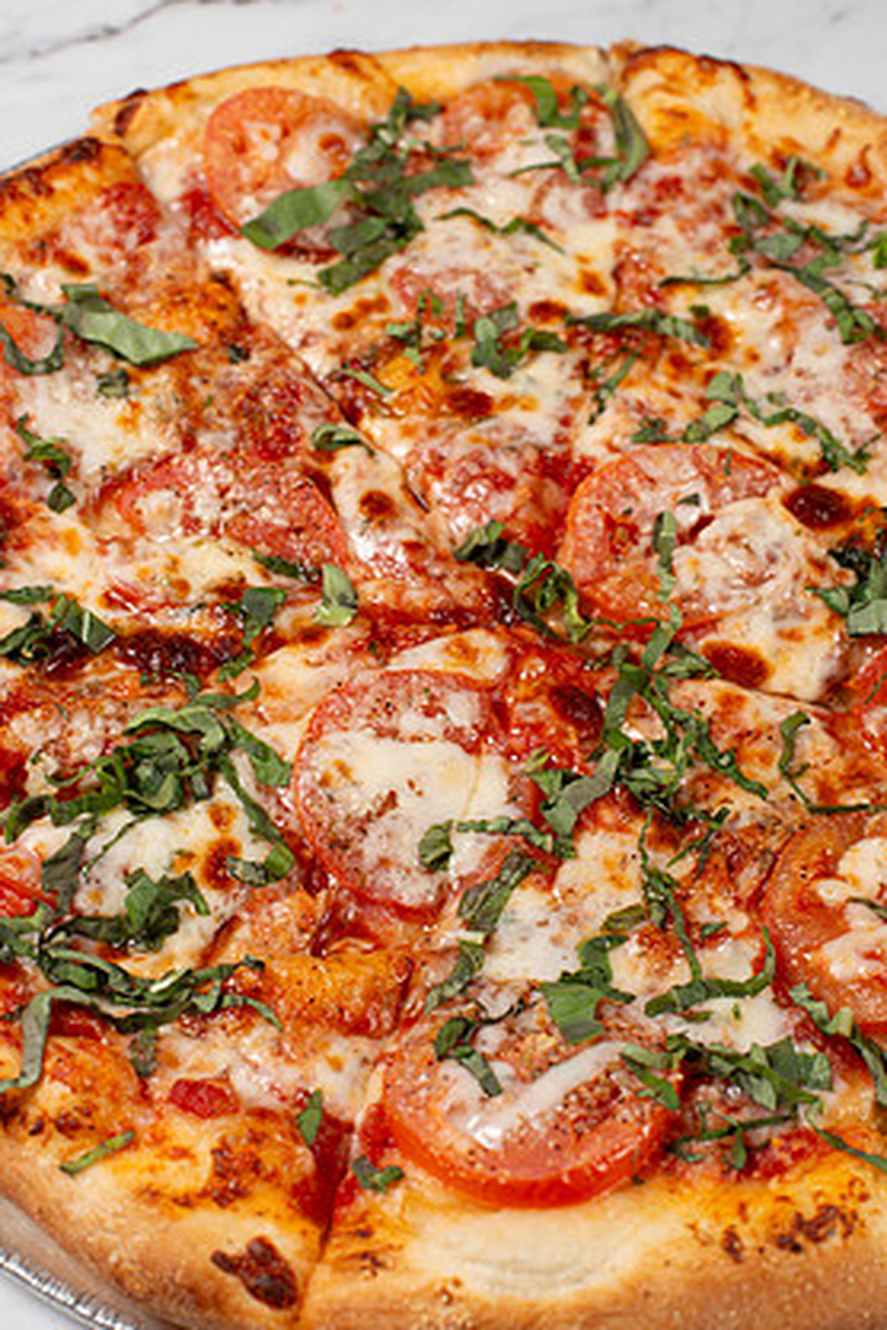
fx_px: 1996
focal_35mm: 54
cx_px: 428
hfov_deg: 25.1
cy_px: 676
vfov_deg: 36.9
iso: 200
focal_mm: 50
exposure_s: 1/125
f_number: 7.1
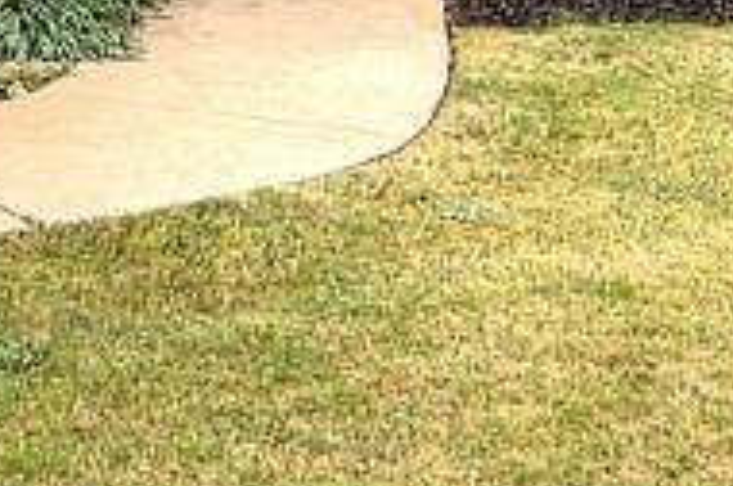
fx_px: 2053
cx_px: 96
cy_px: -287
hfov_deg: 19.9
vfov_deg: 12.7
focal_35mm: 101
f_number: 11
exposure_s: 1/400
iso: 400
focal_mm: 15
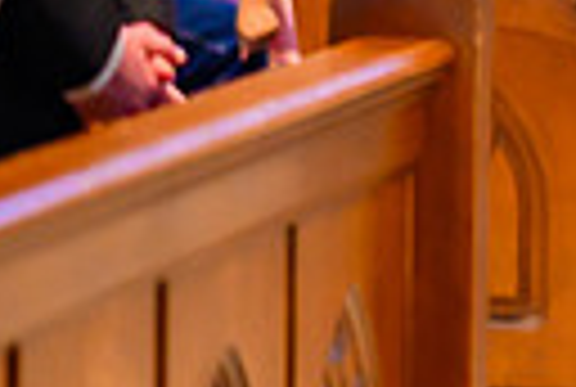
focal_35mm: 475
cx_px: 1287
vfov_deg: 2.9
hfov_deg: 4.3
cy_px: -430
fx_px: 7618
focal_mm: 105
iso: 900
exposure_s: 1/100
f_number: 1.4
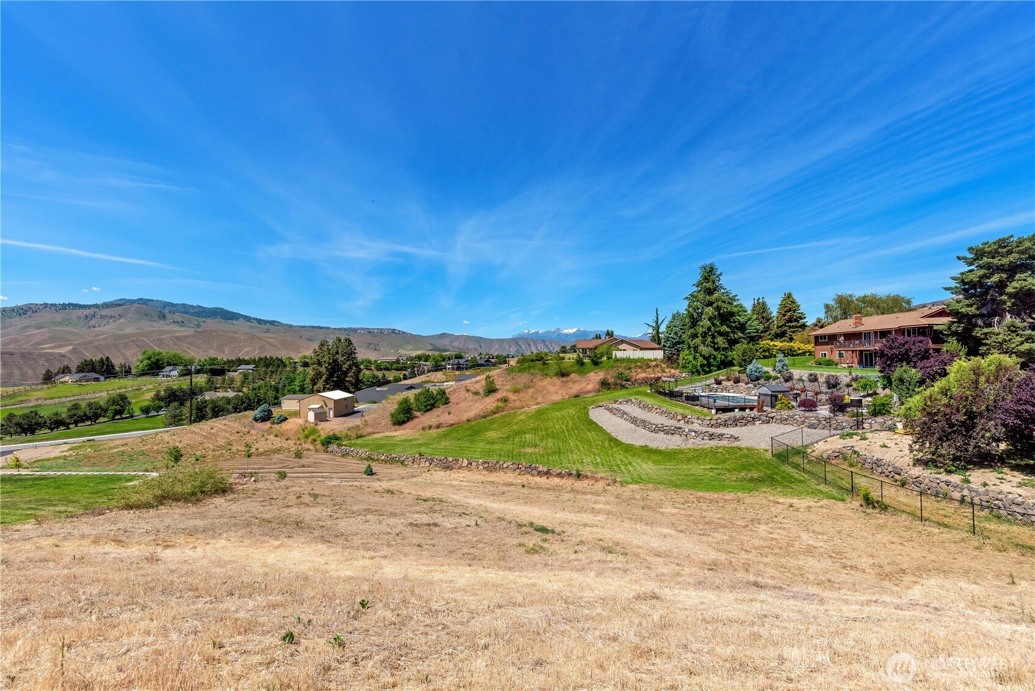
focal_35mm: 15
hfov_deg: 100.4
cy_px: 346
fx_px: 431
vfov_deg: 77.4
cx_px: 518
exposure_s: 1/2000
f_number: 8
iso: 100
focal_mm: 15
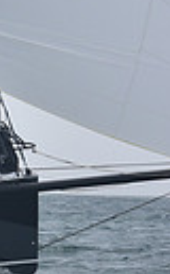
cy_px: 141
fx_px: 2400
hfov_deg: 3.9
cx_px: -442
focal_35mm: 322
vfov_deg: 6.5
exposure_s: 1/800
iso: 250
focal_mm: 70
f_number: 10
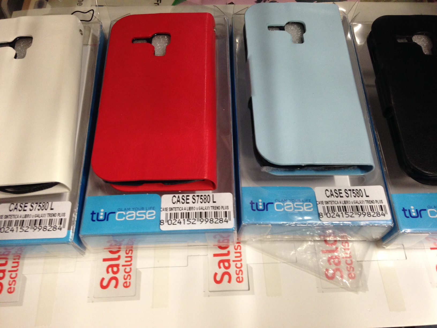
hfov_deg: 55.4
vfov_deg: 42.9
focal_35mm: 33
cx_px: 218
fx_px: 417
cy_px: 164
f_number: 2.4
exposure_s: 1/20
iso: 200
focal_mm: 4.12
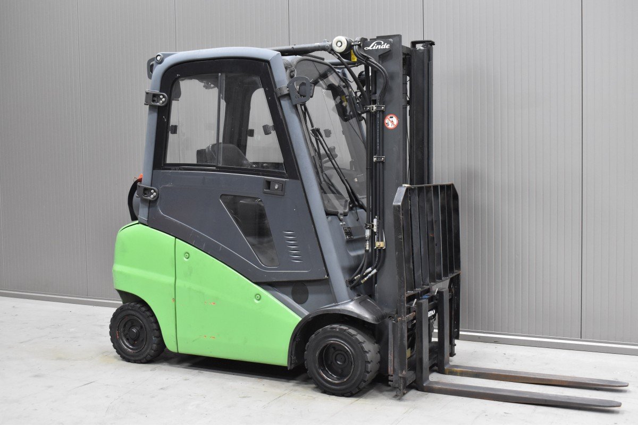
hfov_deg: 46.4
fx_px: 744
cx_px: 319
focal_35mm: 42
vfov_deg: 31.9
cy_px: 212
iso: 1600
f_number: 5.6
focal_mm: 28
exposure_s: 1/25
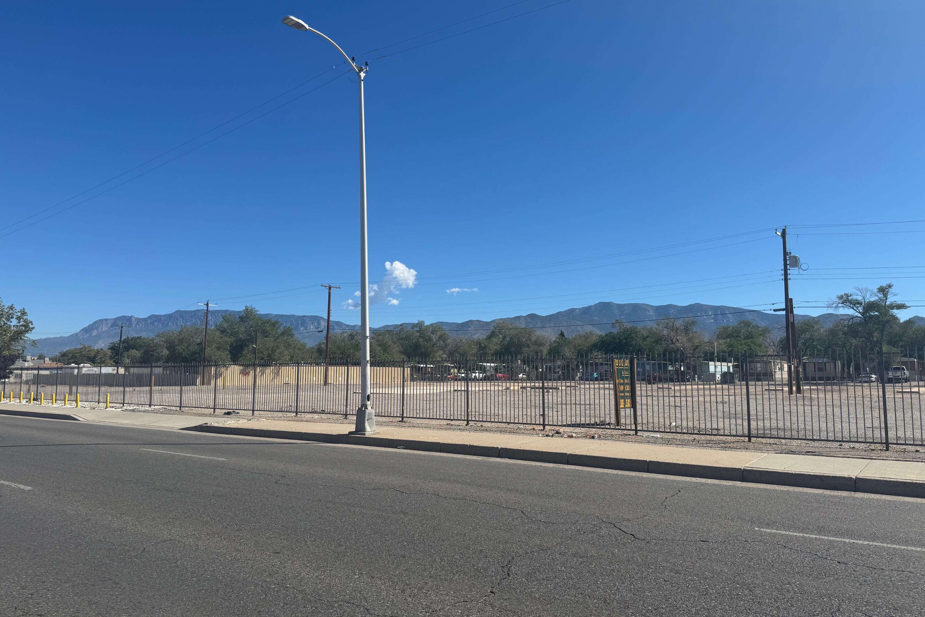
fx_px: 642
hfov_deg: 71.5
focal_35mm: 25
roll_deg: +0.1
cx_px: 462
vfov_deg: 51.3
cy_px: 307
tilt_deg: +6.0
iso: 80
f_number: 1.78
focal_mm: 6.76
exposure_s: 1/6410
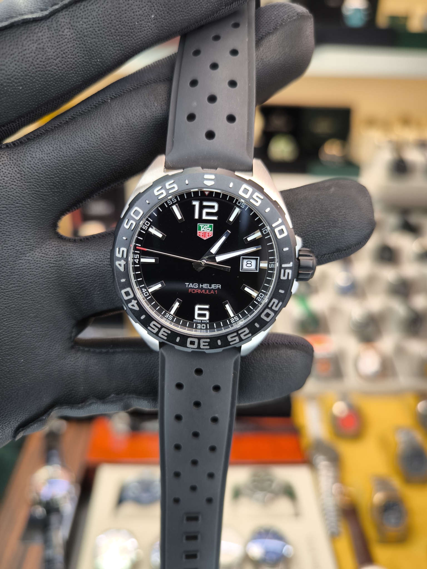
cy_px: 284
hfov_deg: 56.8
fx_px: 395
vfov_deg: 71.6
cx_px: 214
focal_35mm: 24
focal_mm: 6.92
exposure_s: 1/100
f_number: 1.9
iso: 80
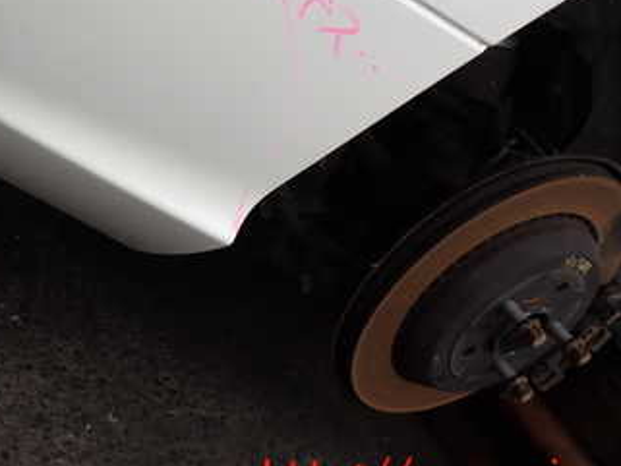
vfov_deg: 25.5
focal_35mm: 56
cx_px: 120
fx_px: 1005
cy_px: 68
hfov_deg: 33.3
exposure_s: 1/640
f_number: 3.2
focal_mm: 5.4
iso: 100
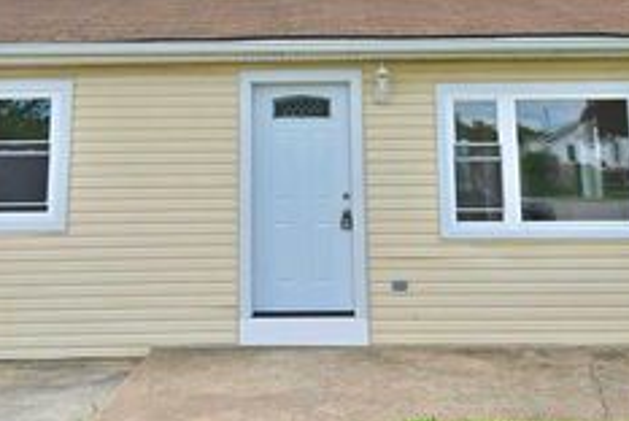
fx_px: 806
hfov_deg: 42.6
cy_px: 15
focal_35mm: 46
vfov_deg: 27.8
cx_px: 302
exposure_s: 1/100
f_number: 9
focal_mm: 21.5
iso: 140
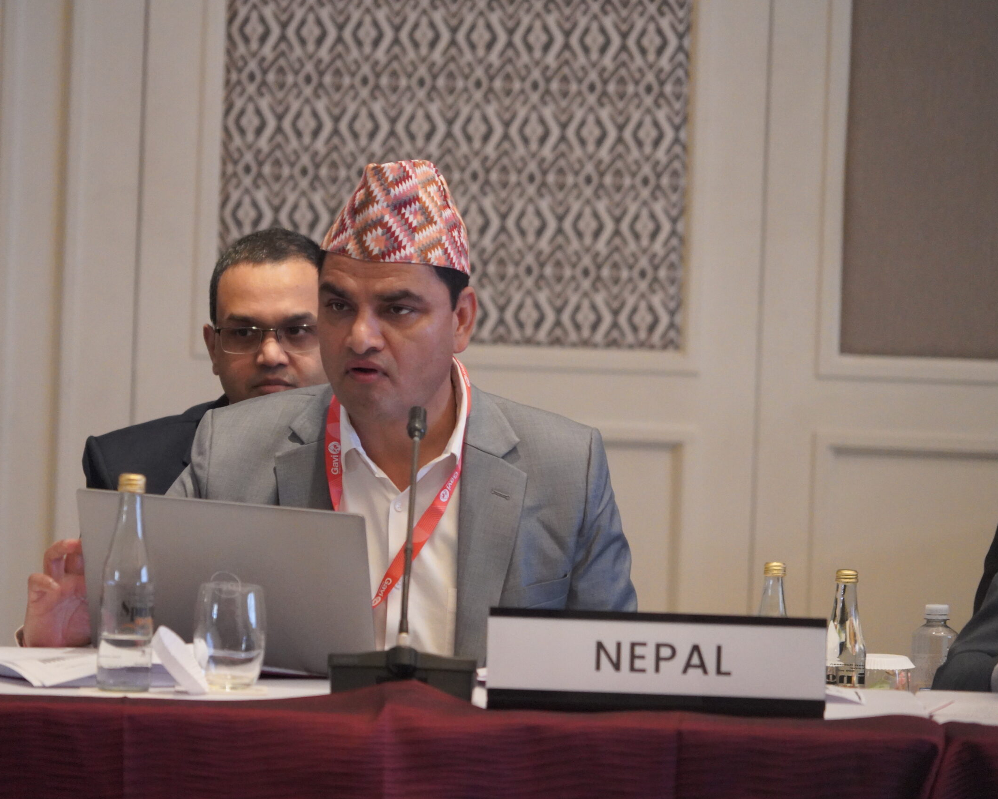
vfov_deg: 5.7
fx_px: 8004
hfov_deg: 7.1
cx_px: 447
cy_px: 400
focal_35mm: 271
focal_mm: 240
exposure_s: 1/200
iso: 12800
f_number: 6.3
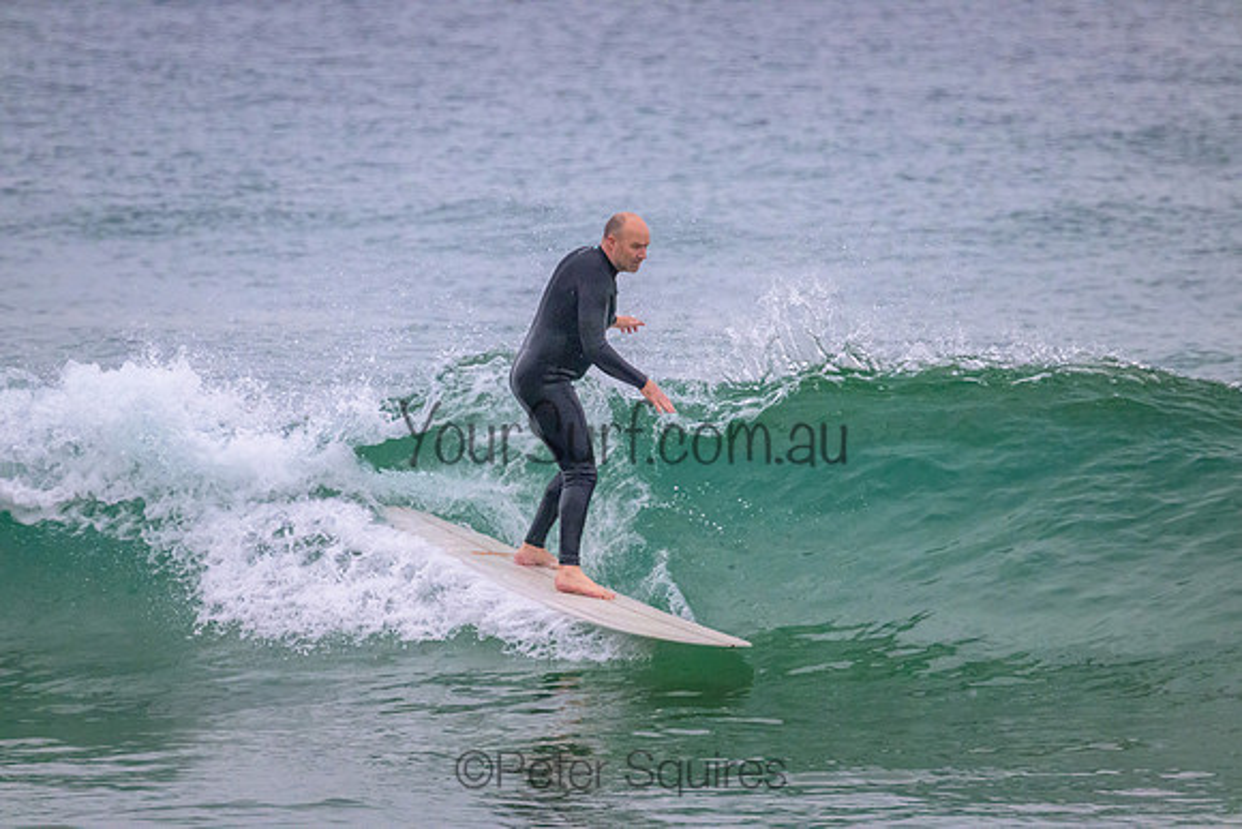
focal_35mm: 800
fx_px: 27605
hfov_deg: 2.6
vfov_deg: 1.7
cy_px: 414
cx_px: 621
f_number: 11
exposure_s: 1/800
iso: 8000
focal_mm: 800
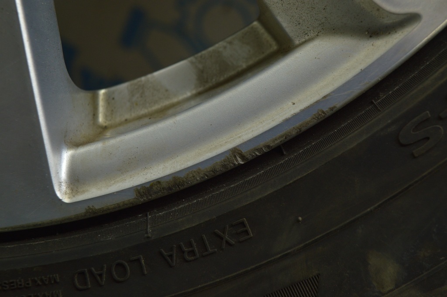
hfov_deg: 36.9
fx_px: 670
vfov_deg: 25.0
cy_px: 148
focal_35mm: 54
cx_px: 224
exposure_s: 1/40
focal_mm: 36
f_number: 5.6
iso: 400
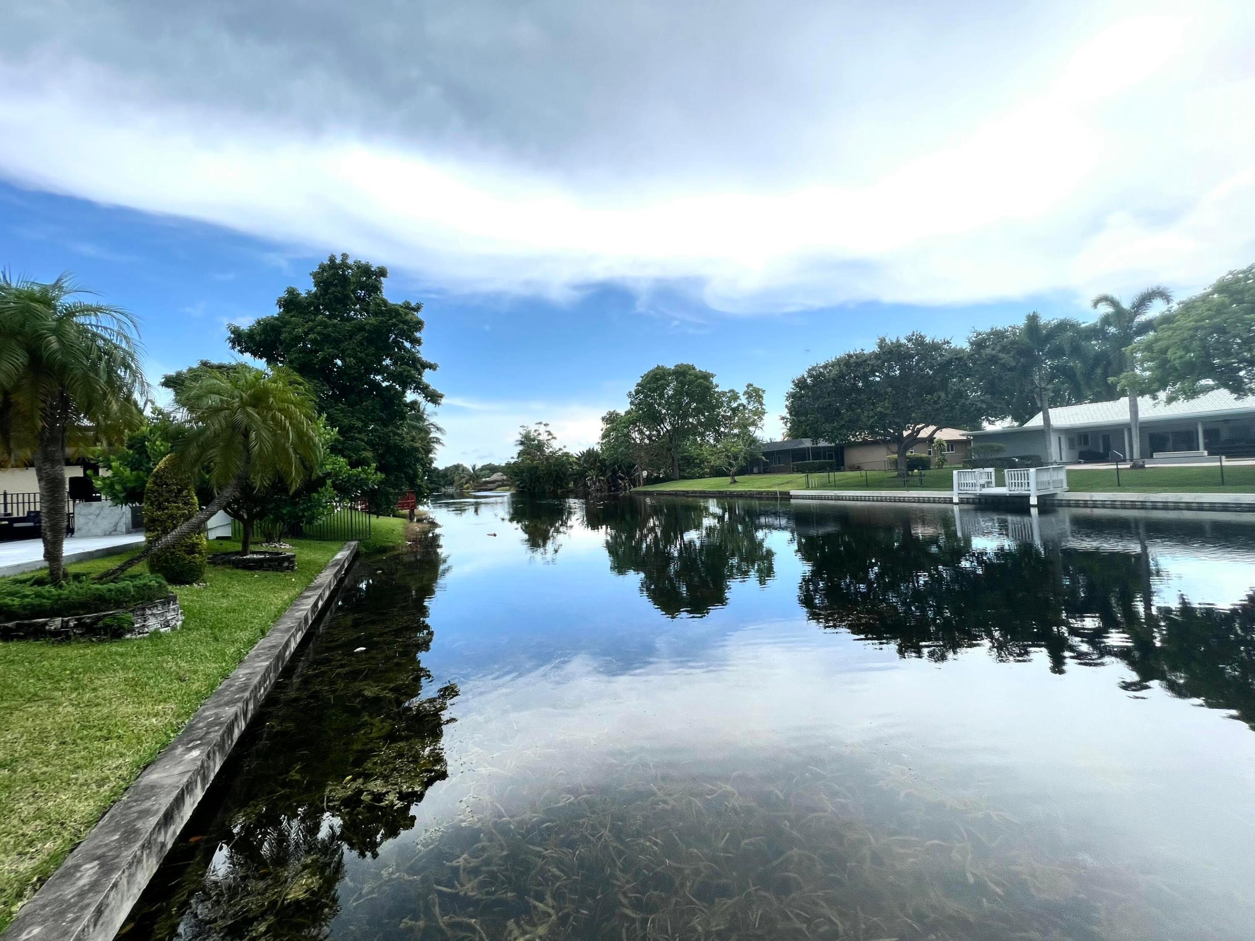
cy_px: 470
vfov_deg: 89.9
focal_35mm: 13
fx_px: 471
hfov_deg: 106.2
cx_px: 628
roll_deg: +3.1
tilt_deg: +1.4
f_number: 1.8
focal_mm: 1.57
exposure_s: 1/995
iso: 32
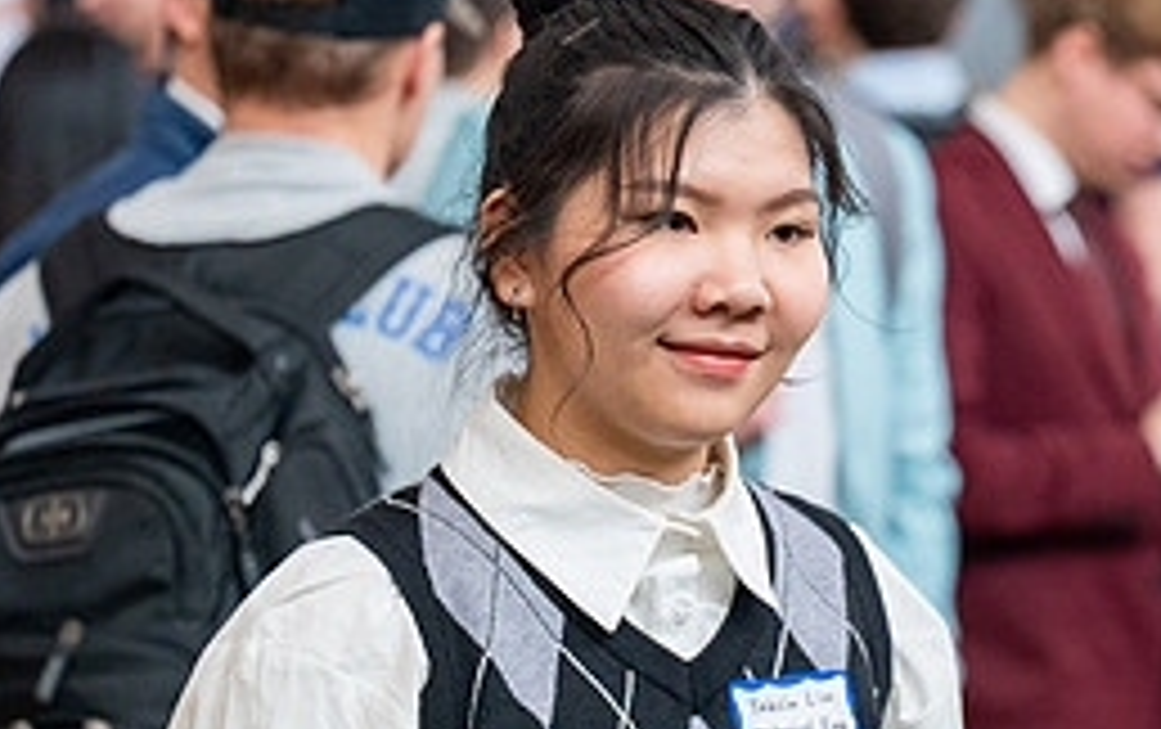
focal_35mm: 188
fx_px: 5956
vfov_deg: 7.0
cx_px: 1080
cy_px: 645
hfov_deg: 11.1
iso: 2500
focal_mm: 80
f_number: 2.8
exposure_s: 1/1000
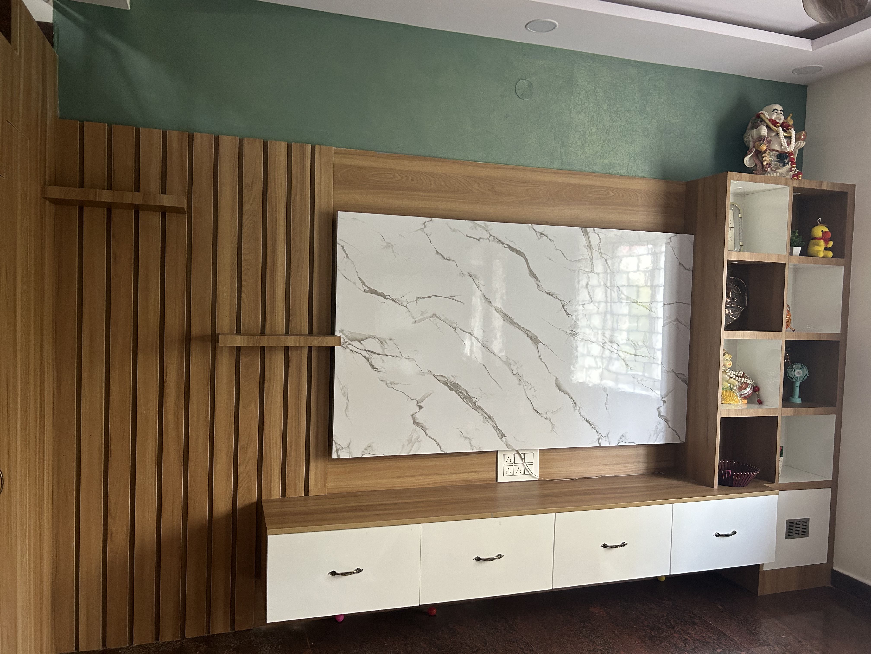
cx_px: 436
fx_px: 654
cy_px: 327
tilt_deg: -2.4
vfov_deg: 53.1
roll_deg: -0.6
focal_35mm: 26
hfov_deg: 67.3
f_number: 1.5
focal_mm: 5.7
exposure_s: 1/50
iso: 250
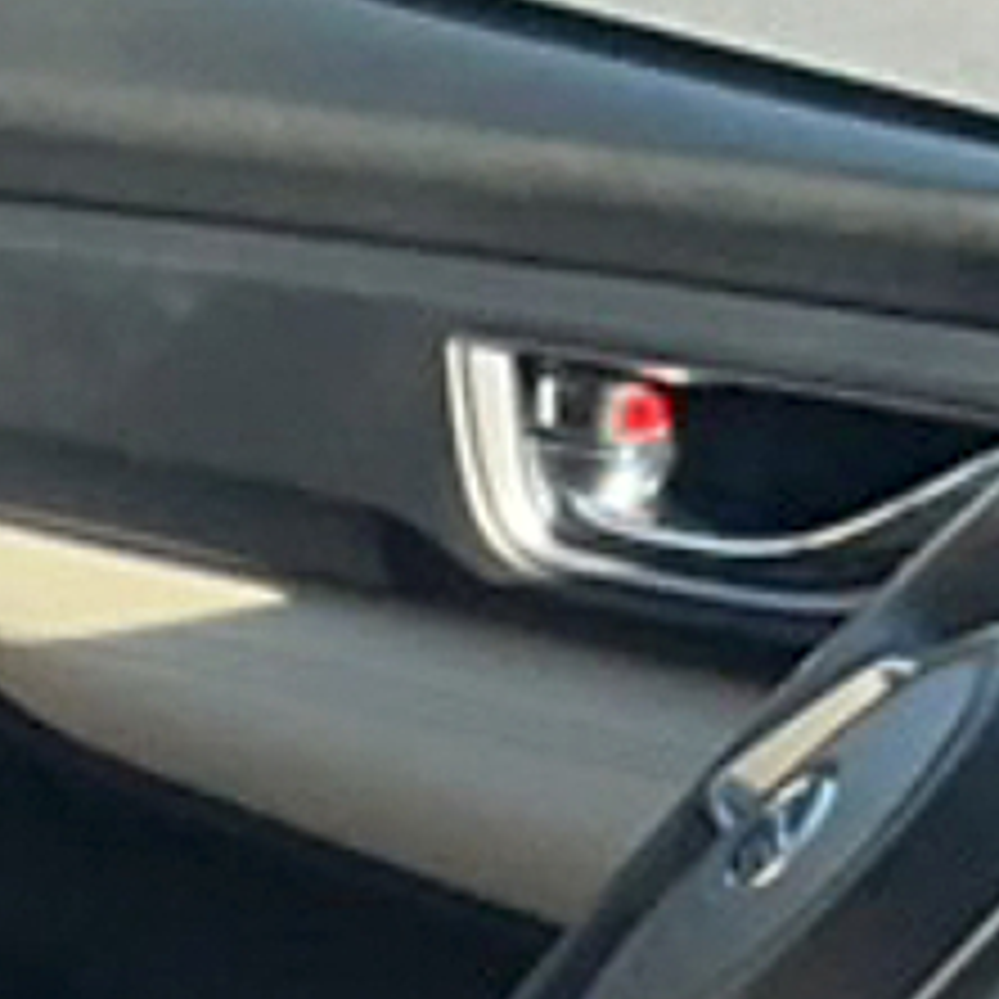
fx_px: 6236
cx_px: -1804
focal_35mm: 191
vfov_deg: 8.2
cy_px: 2646
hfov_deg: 8.1
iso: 25
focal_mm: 3
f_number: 1.8
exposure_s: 1/391
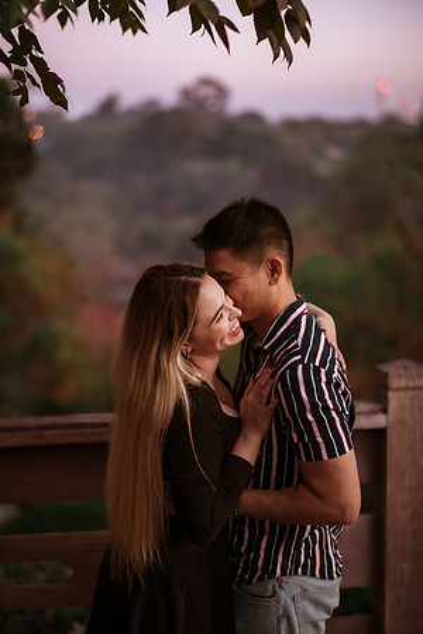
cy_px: 317
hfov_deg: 23.4
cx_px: 212
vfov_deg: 34.5
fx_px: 1022
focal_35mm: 58
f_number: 1.4
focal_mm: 58
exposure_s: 1/500
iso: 1250
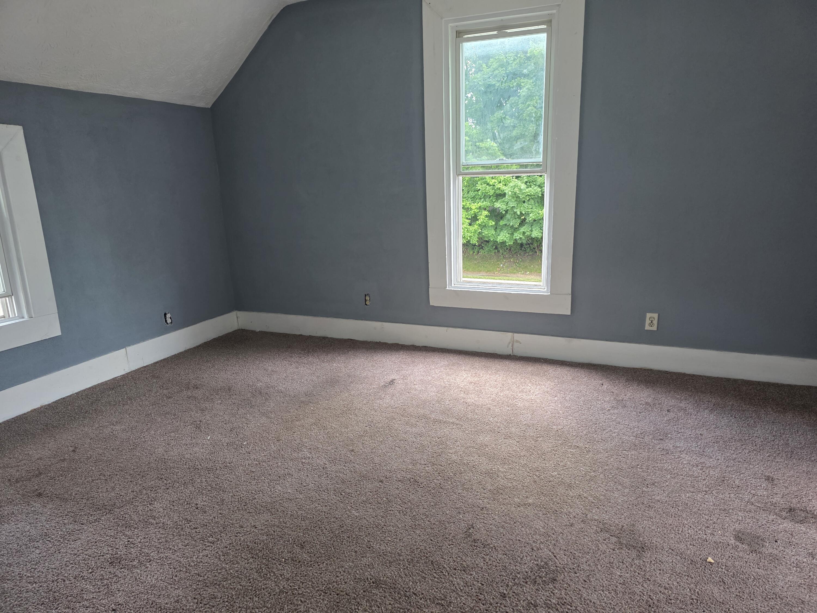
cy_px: 306
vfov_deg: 58.9
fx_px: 543
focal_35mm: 23
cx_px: 408
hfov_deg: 73.9
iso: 400
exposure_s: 1/120
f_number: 1.7
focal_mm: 6.3
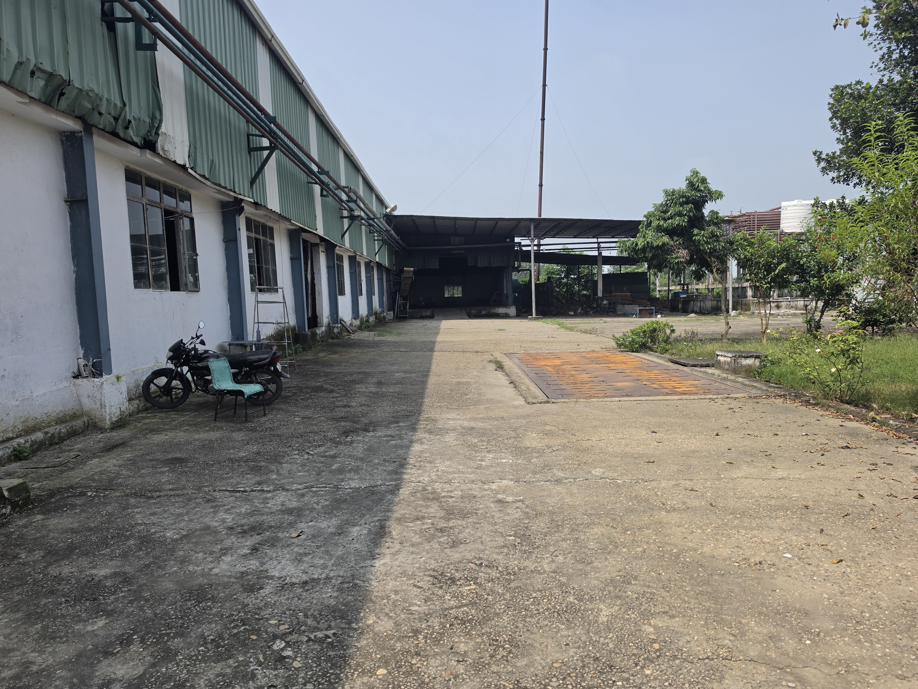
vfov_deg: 58.9
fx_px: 610
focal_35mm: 23
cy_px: 344
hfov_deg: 73.9
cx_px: 459
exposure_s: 1/5605
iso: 64
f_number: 1.4
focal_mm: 6.5
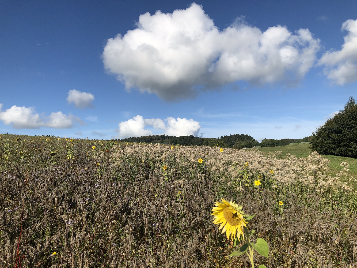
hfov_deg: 63.4
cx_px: 178
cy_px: 134
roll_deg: -0.2
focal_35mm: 28
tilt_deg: +6.5
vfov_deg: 49.7
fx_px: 289
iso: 20
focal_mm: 3.99
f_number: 1.8
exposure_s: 1/2825
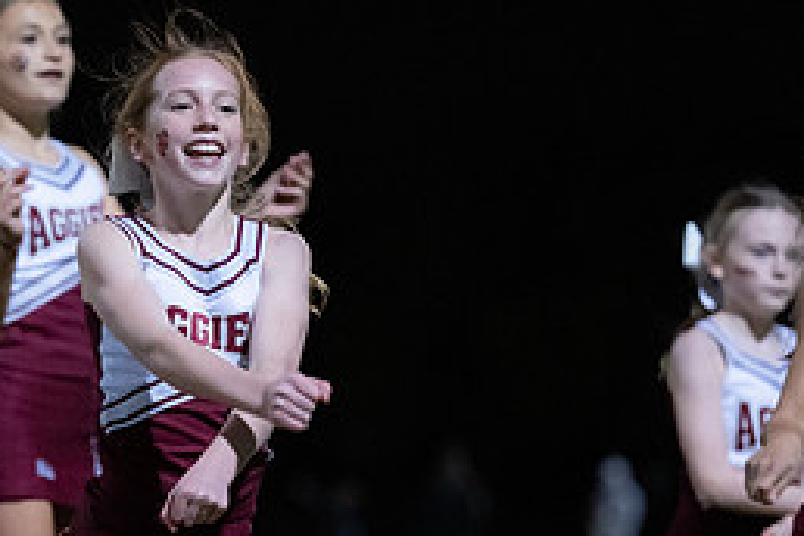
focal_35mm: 304
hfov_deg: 6.8
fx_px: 6789
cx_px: 109
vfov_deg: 4.5
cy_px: 326
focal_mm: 135
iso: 8000
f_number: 2.8
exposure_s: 1/800
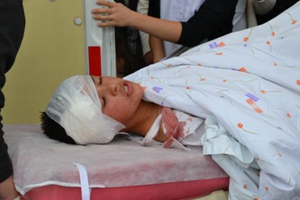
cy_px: 100
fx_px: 831
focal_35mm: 100
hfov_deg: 20.4
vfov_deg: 13.8
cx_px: 121
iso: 100
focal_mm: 55
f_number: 7.1
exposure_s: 1/200
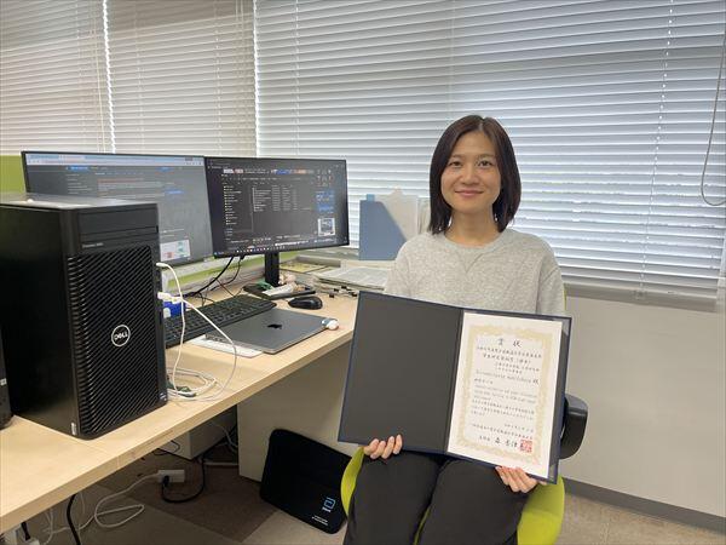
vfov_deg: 53.1
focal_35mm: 26
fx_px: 545
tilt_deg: -10.7
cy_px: 272
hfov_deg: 67.3
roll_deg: -1.0
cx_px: 363
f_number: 1.6
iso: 64
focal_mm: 5.1
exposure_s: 1/121
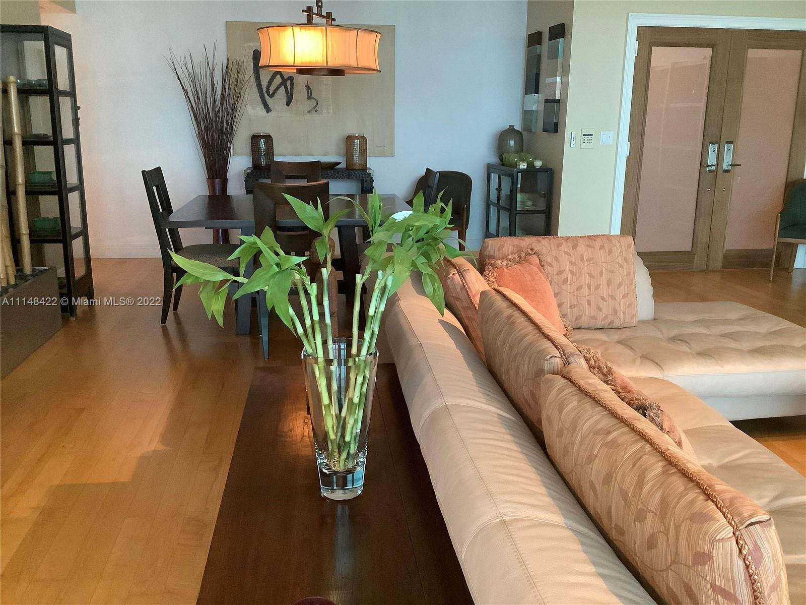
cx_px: 403
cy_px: 302
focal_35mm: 31
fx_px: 722
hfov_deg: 58.4
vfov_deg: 45.4
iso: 500
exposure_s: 1/30
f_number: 2.4
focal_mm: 3.3
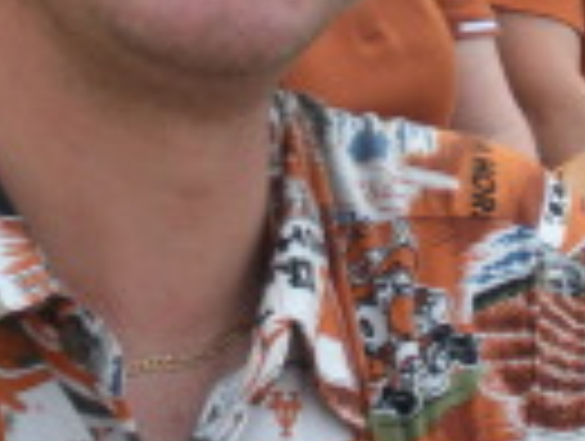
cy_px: -58
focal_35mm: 126
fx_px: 2133
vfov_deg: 11.6
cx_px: 472
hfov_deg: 15.5
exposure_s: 1/54.3
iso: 73
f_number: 3.5
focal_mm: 6.3
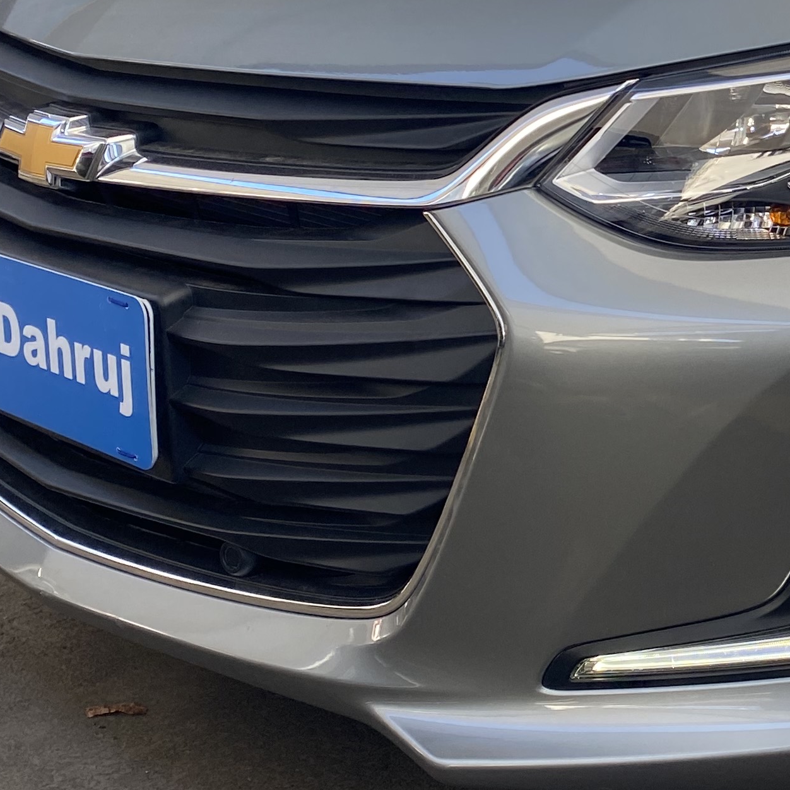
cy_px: 179
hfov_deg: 21.6
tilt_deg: -11.5
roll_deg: -0.8
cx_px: 951
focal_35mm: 74
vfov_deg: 23.1
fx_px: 1911
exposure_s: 1/124
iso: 32
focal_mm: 4.25
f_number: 1.8
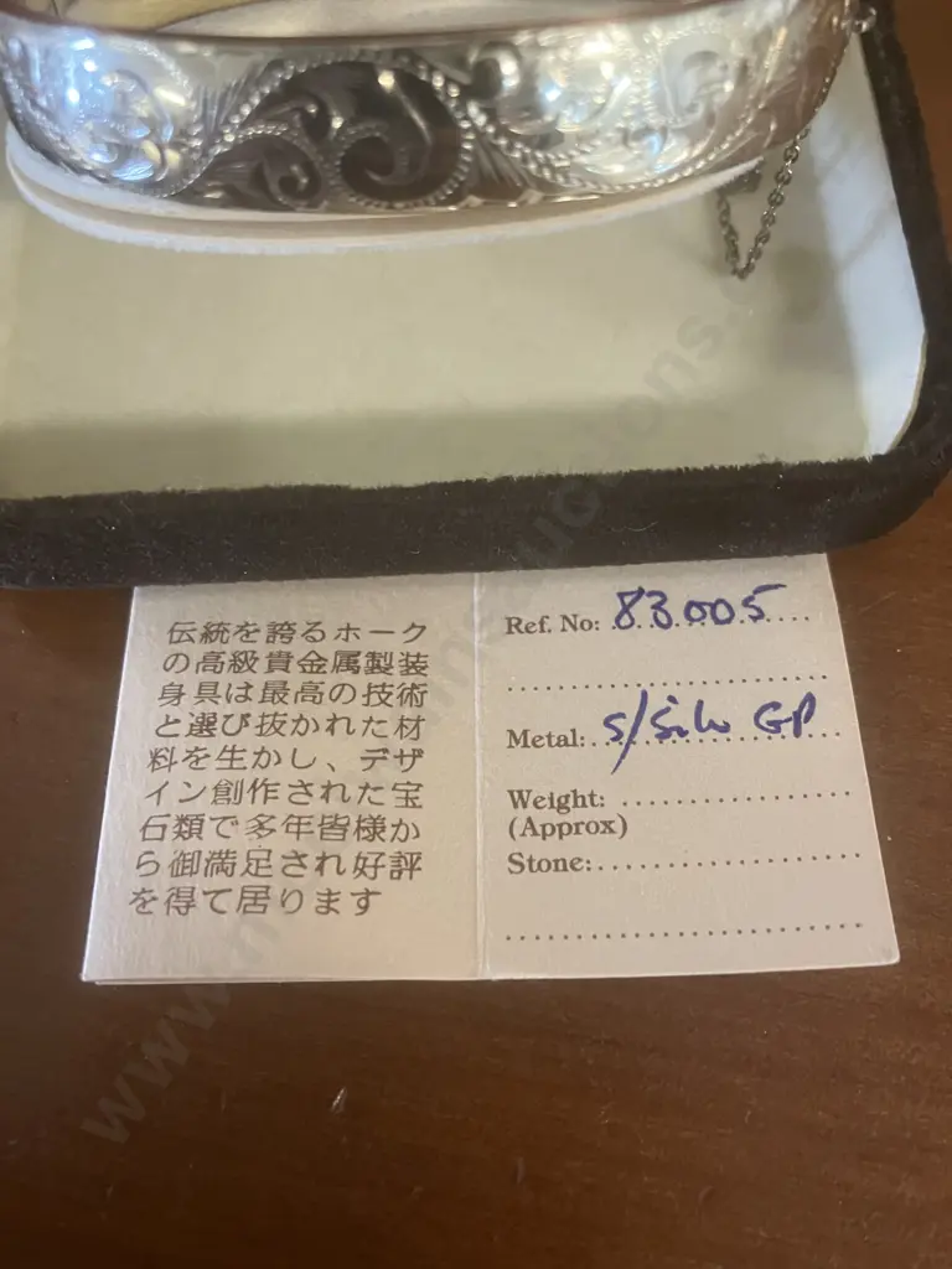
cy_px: 634
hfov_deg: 49.7
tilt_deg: -67.6
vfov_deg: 63.4
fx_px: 1027
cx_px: 476
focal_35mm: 28
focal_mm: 3.99
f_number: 1.8
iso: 320
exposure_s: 1/33
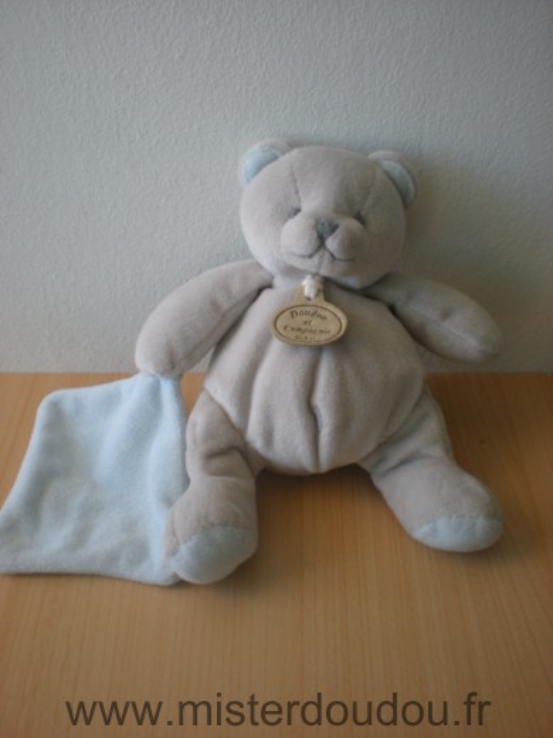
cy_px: 369
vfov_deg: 49.0
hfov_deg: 37.7
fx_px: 809
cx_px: 276
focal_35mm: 38
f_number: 3.1
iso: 102
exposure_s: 1/60
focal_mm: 6.3
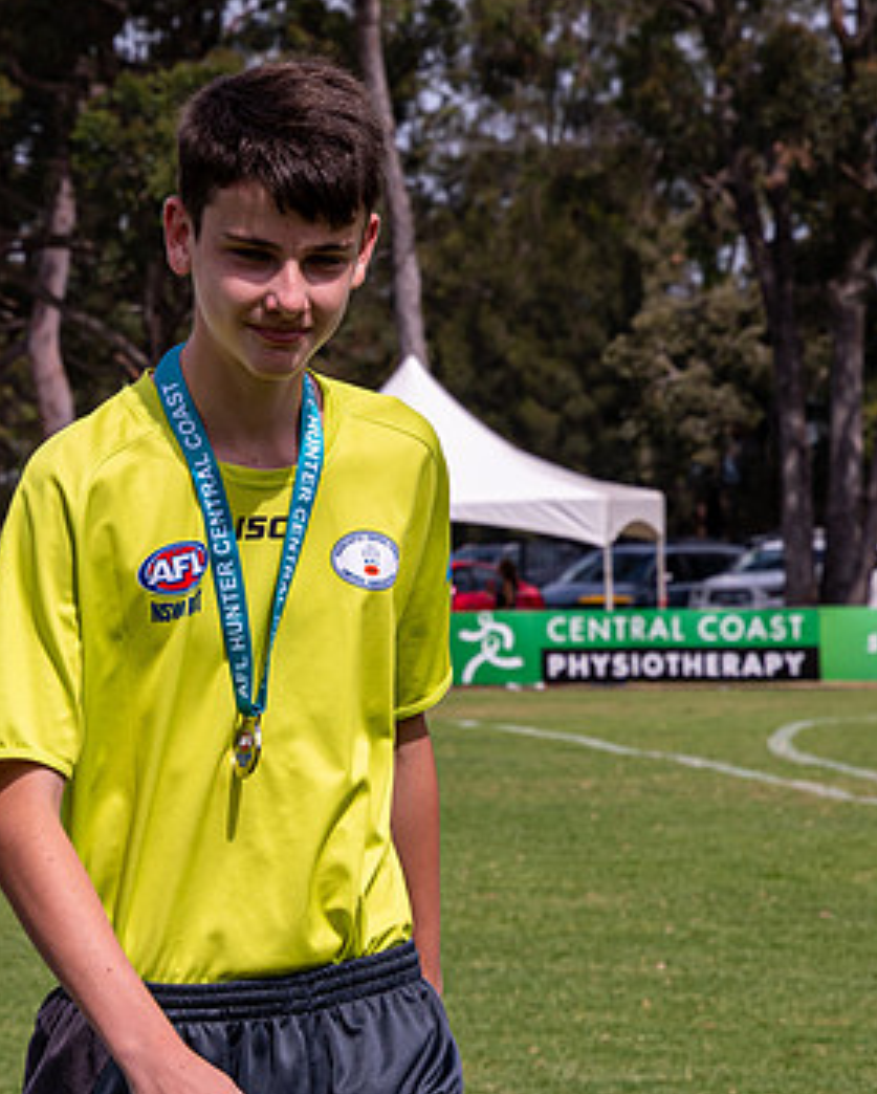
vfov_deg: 8.1
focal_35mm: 237
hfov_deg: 6.5
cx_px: 236
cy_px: 451
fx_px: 7679
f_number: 8
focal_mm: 80
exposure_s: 1/640
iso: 200
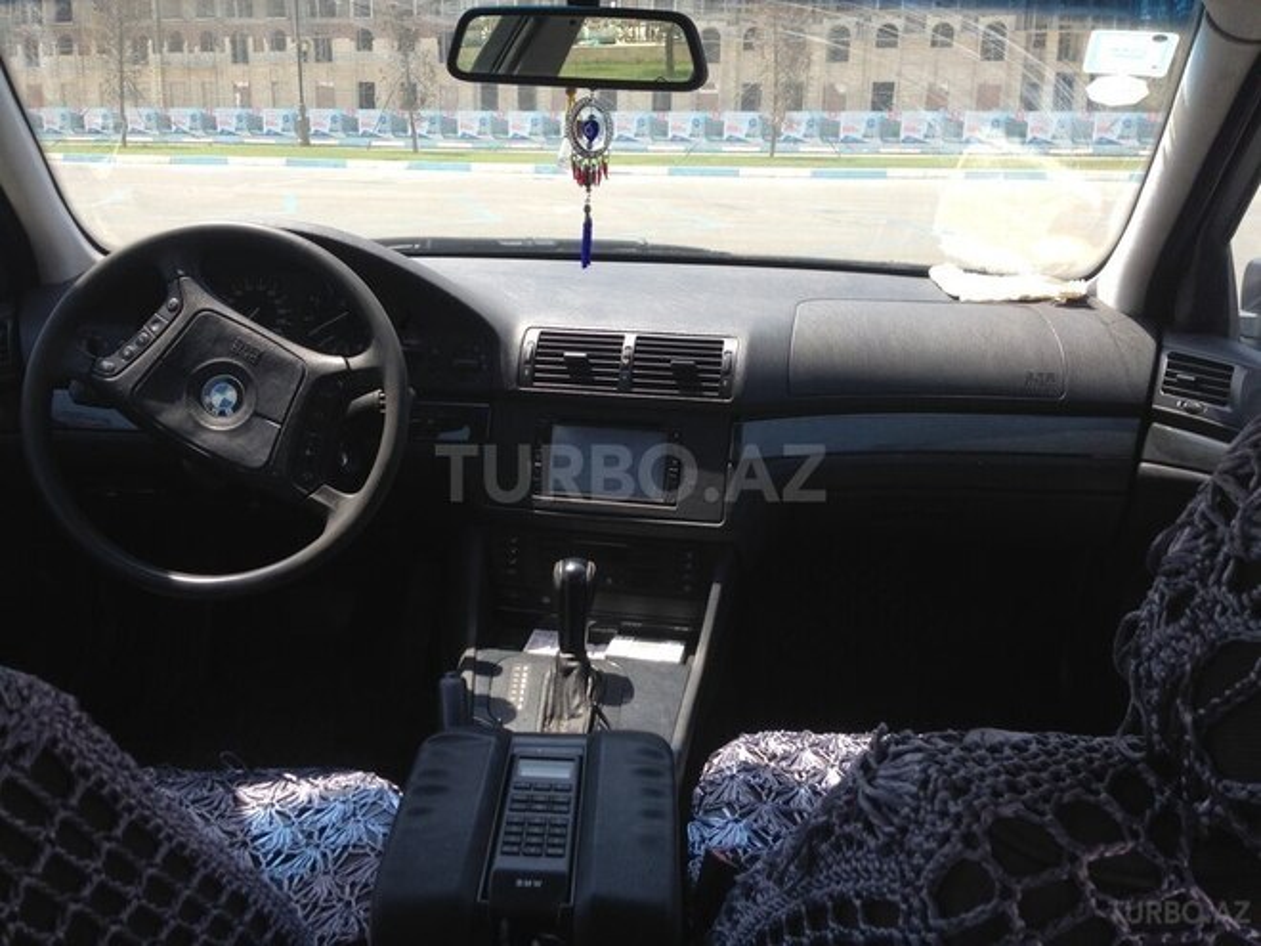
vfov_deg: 42.9
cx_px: 630
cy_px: 473
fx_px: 1202
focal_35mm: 33
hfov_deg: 55.4
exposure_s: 1/420
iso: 50
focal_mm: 4.12
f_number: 2.4
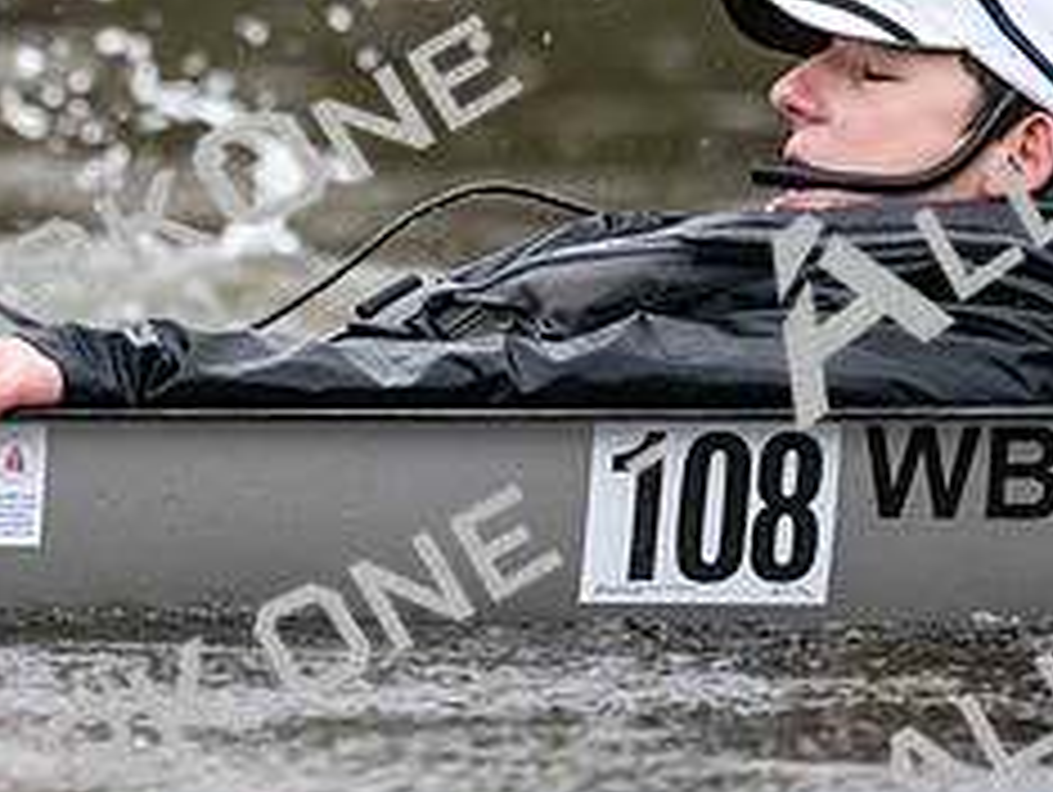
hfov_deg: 2.1
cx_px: 387
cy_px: 2
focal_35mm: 952
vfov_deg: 1.6
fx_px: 28989
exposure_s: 1/1600
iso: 11400
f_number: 4.5
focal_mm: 400
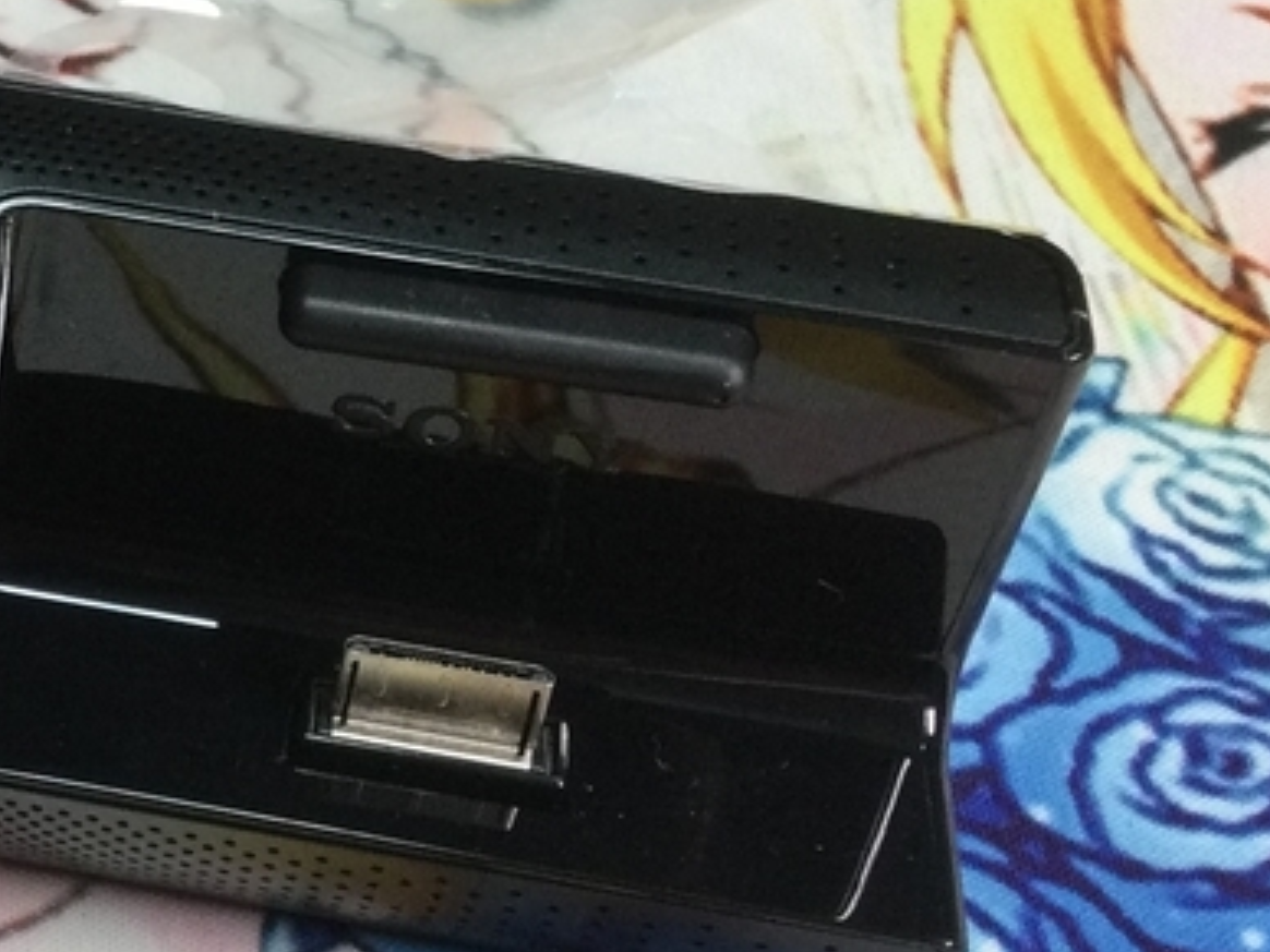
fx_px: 3522
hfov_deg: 19.1
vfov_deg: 15.4
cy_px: 579
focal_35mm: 96
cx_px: -321
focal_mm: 3.3
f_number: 2.4
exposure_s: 1/30
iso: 50
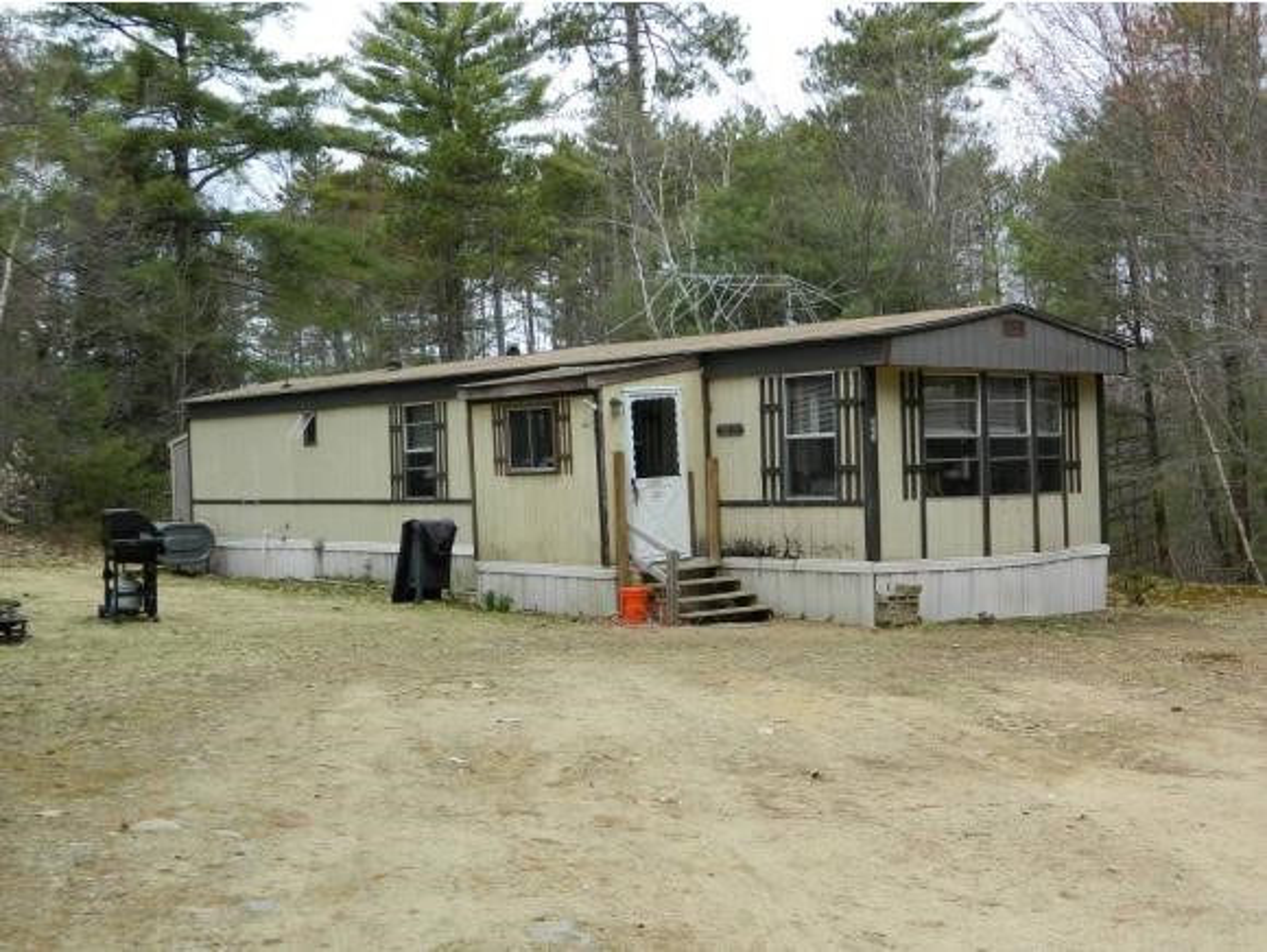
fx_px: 1722
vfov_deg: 30.9
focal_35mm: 47
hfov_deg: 40.4
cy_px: 476
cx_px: 634
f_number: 3.6
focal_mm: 8.4
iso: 80
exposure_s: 1/200
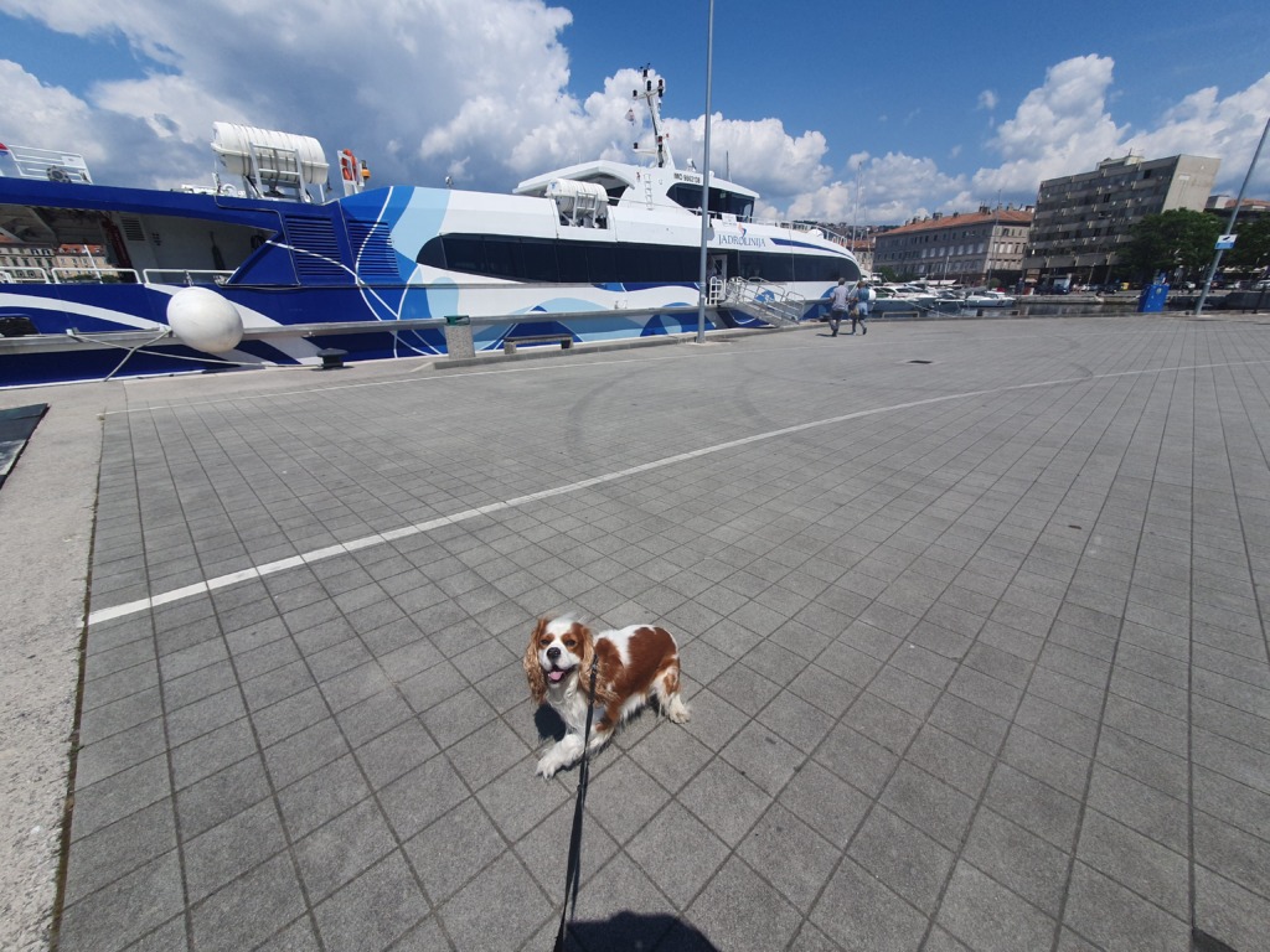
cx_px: 635
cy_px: 476
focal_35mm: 13
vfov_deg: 89.9
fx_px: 477
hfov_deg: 106.2
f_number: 2.2
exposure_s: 1/2024
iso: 50
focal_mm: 1.8
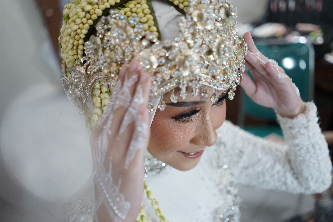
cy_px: 116
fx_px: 277
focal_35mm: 30
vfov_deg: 43.6
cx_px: 173
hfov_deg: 61.9
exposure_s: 1/160
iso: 400
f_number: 2
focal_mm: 28
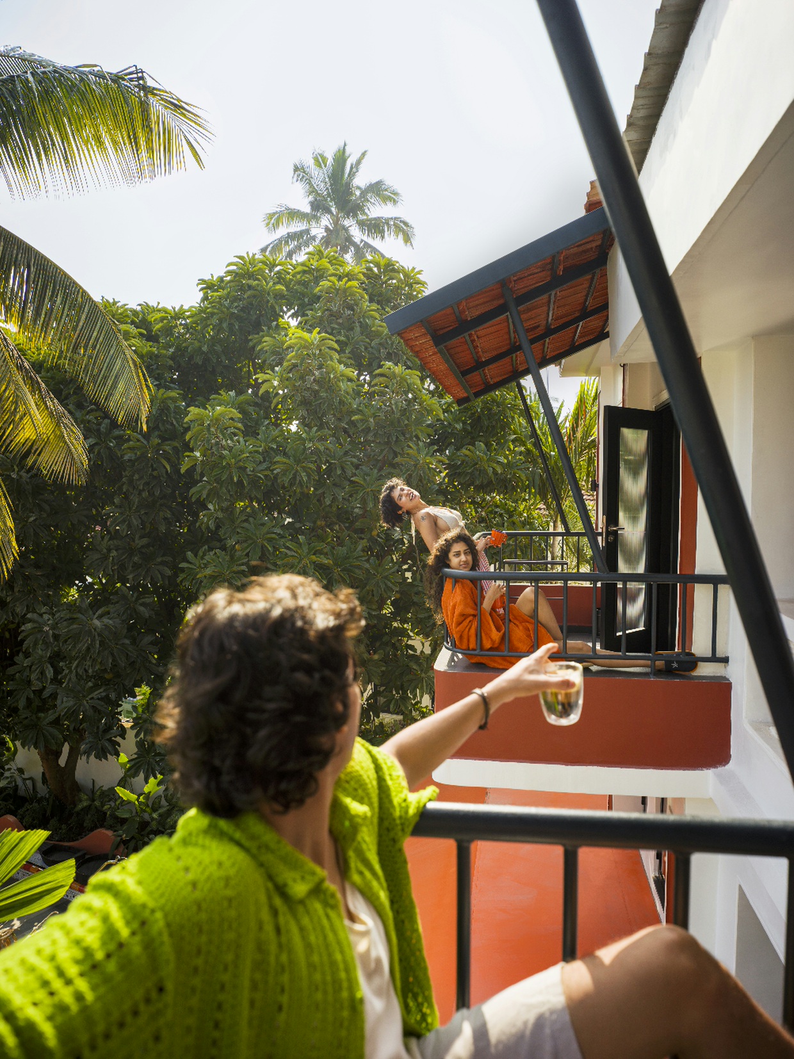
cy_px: 530
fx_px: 704
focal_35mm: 23
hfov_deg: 58.9
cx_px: 397
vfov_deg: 73.9
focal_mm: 30
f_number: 5
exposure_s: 1/323
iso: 100
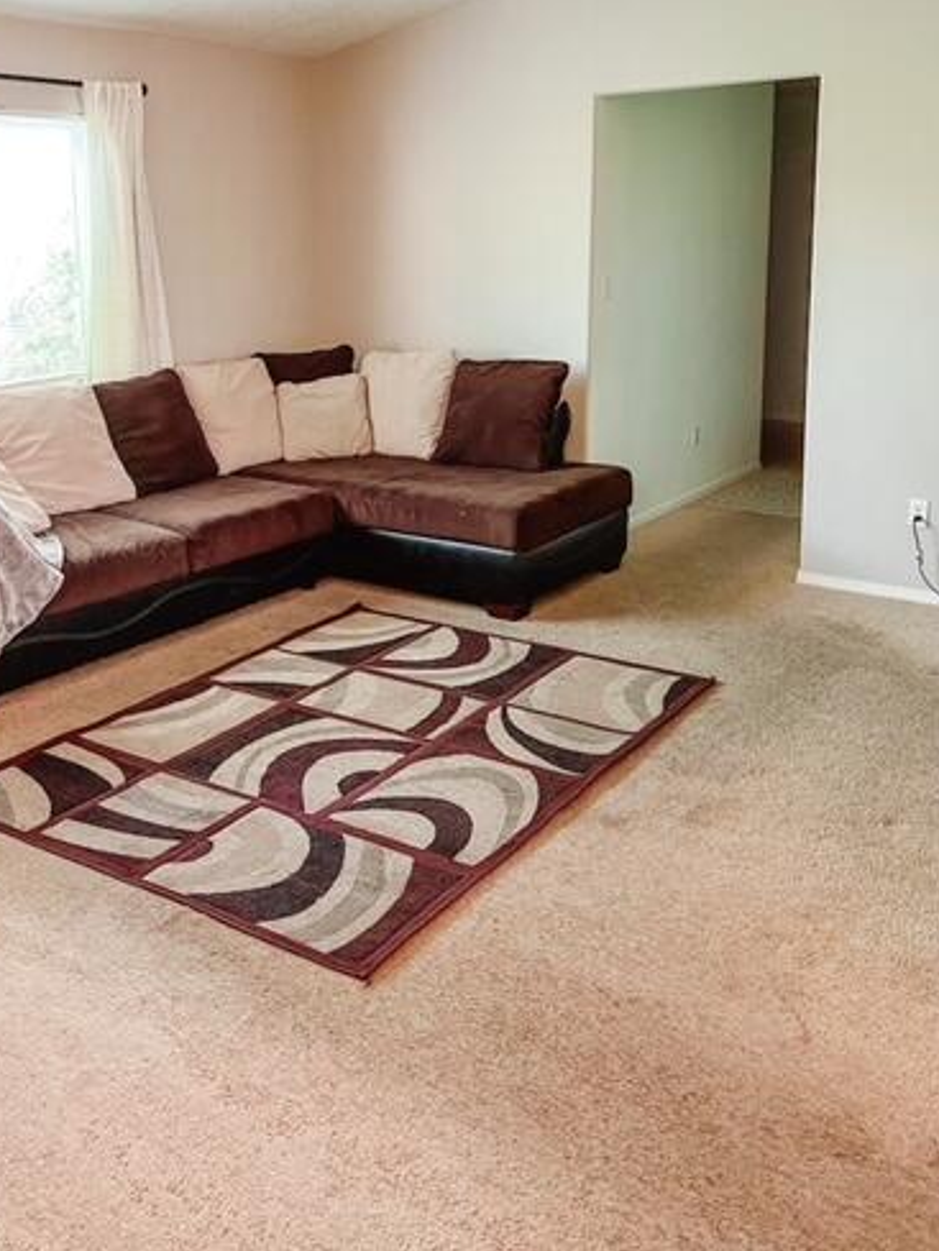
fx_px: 1229
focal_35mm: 34
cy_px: 440
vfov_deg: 53.1
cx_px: 333
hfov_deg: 41.4
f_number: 1.5
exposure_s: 1/60
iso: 200
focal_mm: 5.7
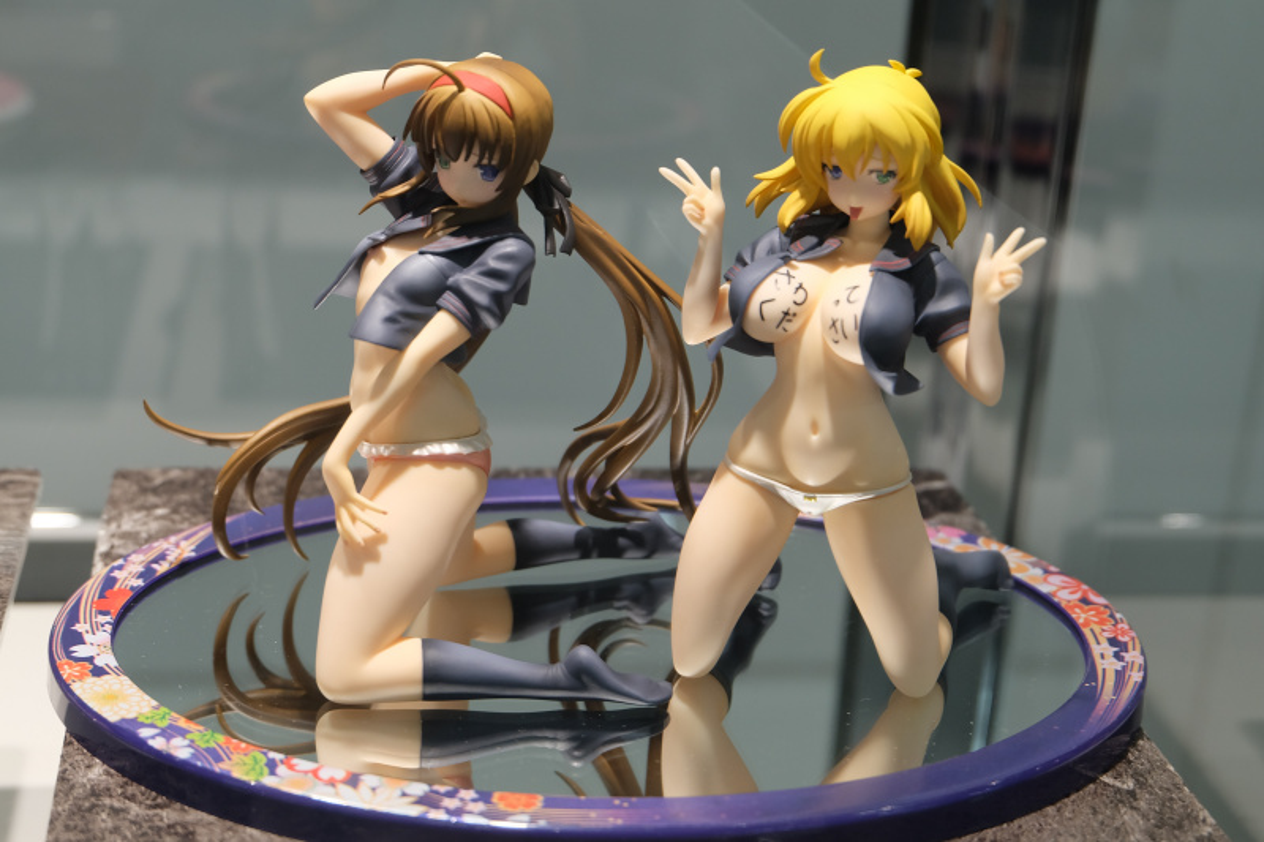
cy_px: 421
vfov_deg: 22.6
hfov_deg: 33.4
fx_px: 2106
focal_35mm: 60
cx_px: 632
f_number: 5.3
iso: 640
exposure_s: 1/125
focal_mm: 40.2
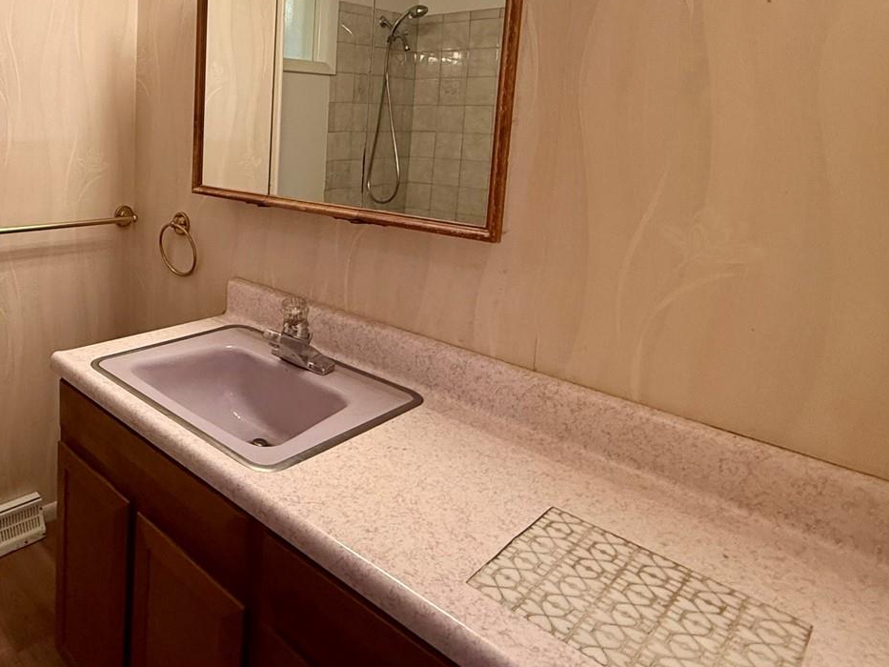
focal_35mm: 24
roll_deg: -1.5
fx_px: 616
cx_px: 161
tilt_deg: -7.2
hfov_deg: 64.4
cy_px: 194
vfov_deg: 55.0
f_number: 2.2
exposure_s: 1/60
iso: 400
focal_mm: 2.22
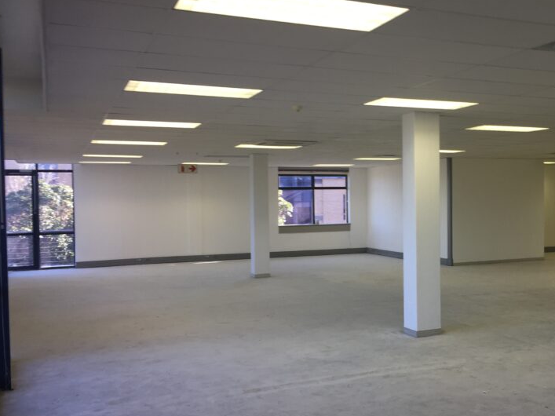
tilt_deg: -1.6
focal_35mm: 42
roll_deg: +0.3
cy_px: 221
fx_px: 673
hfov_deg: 43.7
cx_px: 397
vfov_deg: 34.3
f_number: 2.2
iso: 32
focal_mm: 4.15
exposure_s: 1/50
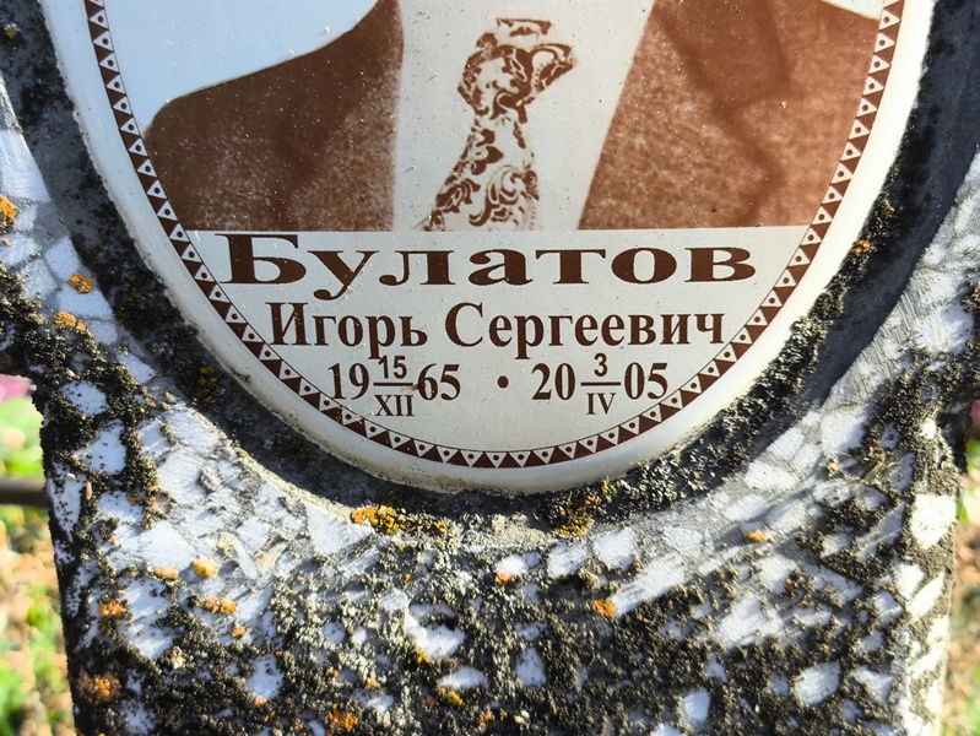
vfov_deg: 29.1
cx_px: 490
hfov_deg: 38.2
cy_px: 368
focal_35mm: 50
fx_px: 1416
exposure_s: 1/499
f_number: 1.7
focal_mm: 4.71
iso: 50
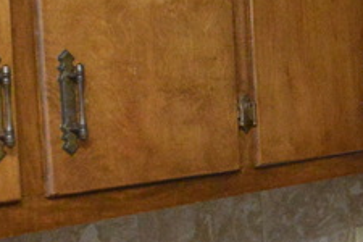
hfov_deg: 11.4
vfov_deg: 13.6
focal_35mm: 101
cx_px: 1095
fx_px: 1018
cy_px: 131
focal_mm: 14
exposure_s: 1/60
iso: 6400
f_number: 11
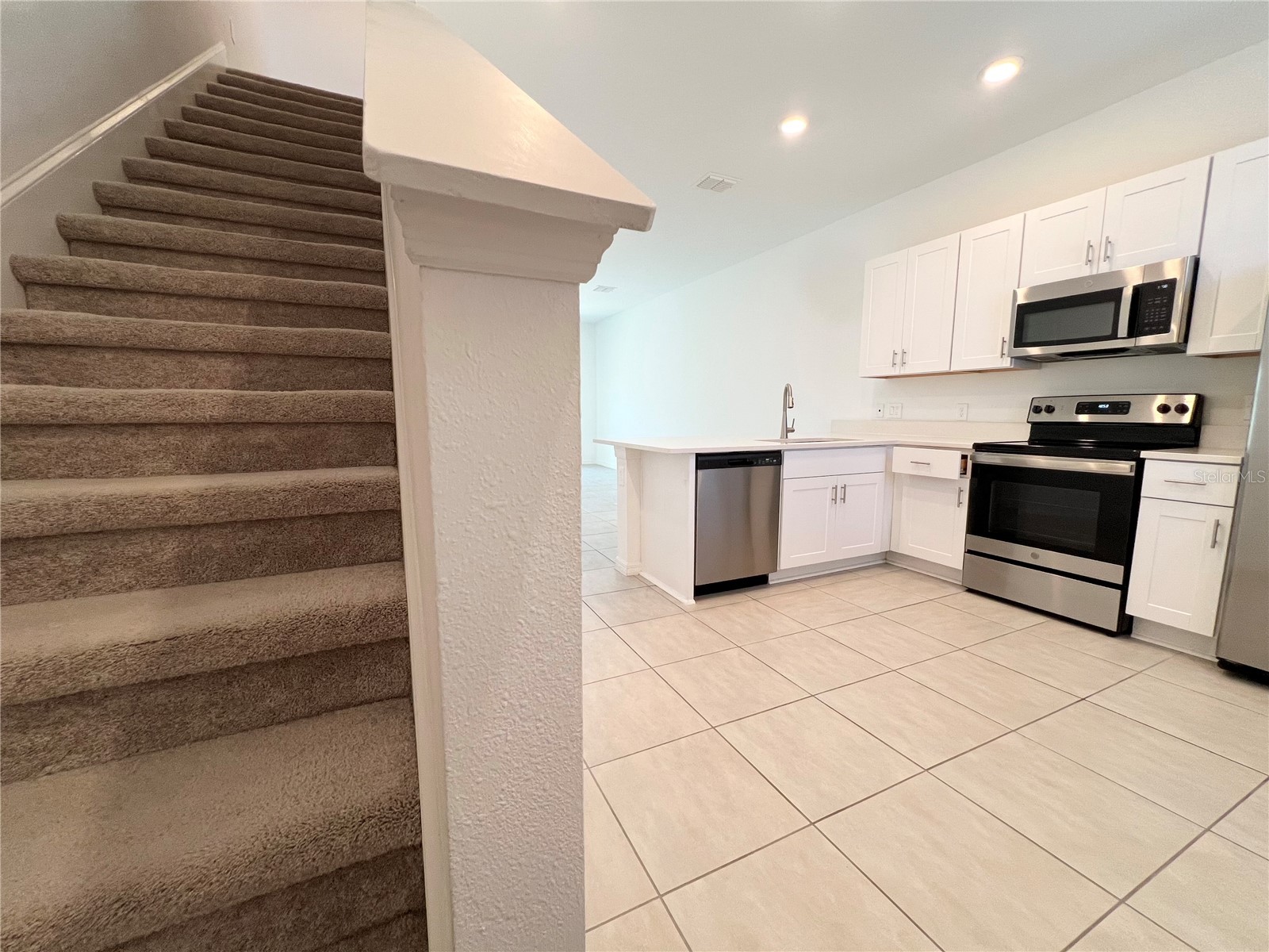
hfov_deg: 106.2
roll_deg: -0.3
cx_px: 634
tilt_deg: -7.2
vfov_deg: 89.9
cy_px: 476
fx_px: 477
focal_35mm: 13
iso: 125
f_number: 1.8
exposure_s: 1/120
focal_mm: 1.57
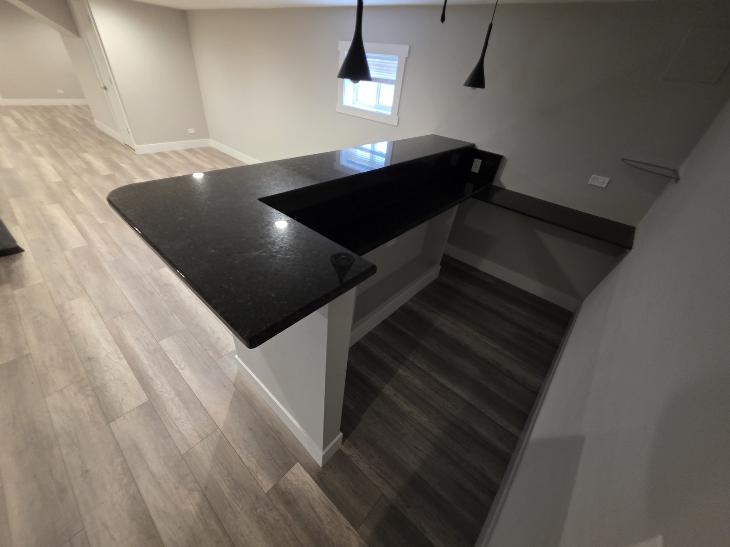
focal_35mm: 13
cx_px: 365
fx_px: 274
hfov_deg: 106.2
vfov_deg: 89.9
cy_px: 274
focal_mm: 2.2
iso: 500
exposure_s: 1/60
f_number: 1.9
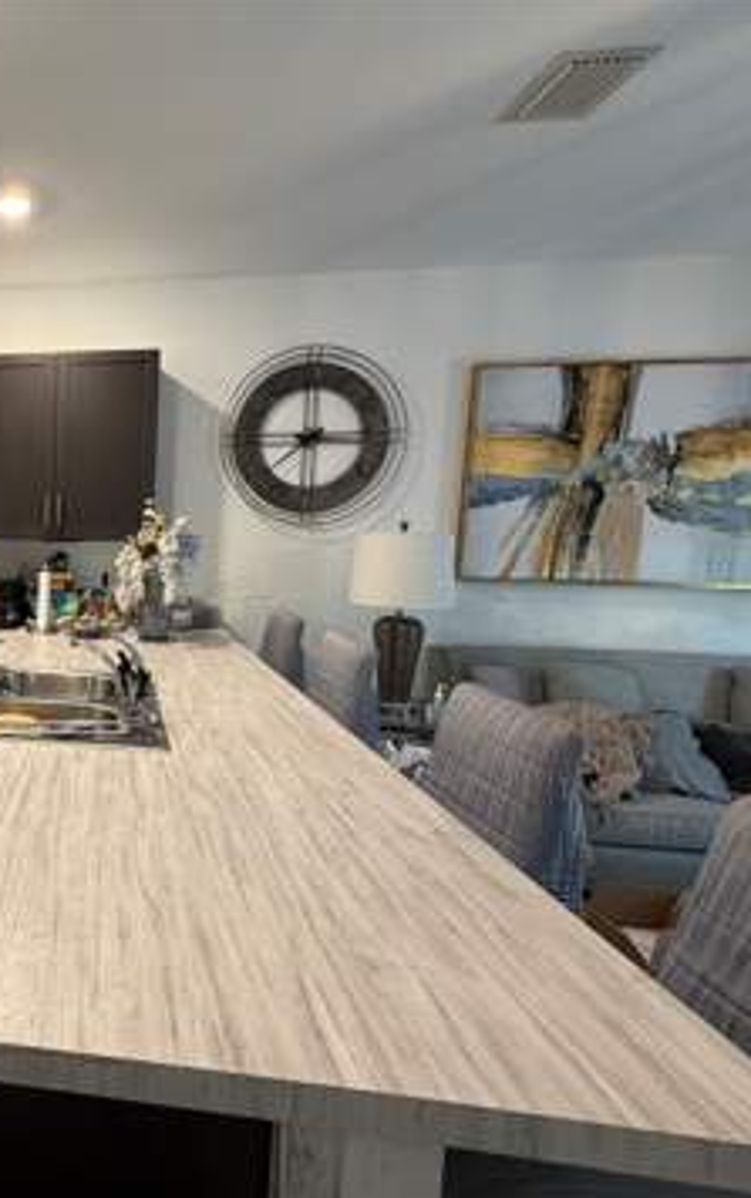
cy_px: 602
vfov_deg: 85.0
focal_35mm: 20
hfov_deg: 49.1
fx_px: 654
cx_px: 3
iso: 320
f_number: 2.2
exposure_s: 1/60
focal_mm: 2.22
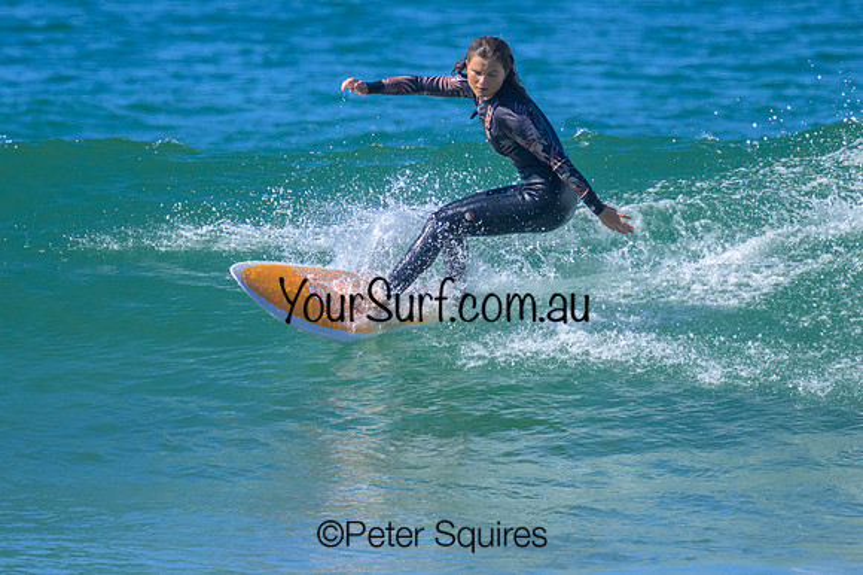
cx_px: 427
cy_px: 218
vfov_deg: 1.3
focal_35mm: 1067
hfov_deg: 1.9
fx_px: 25567
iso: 1250
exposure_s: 1/2000
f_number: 11
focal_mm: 800
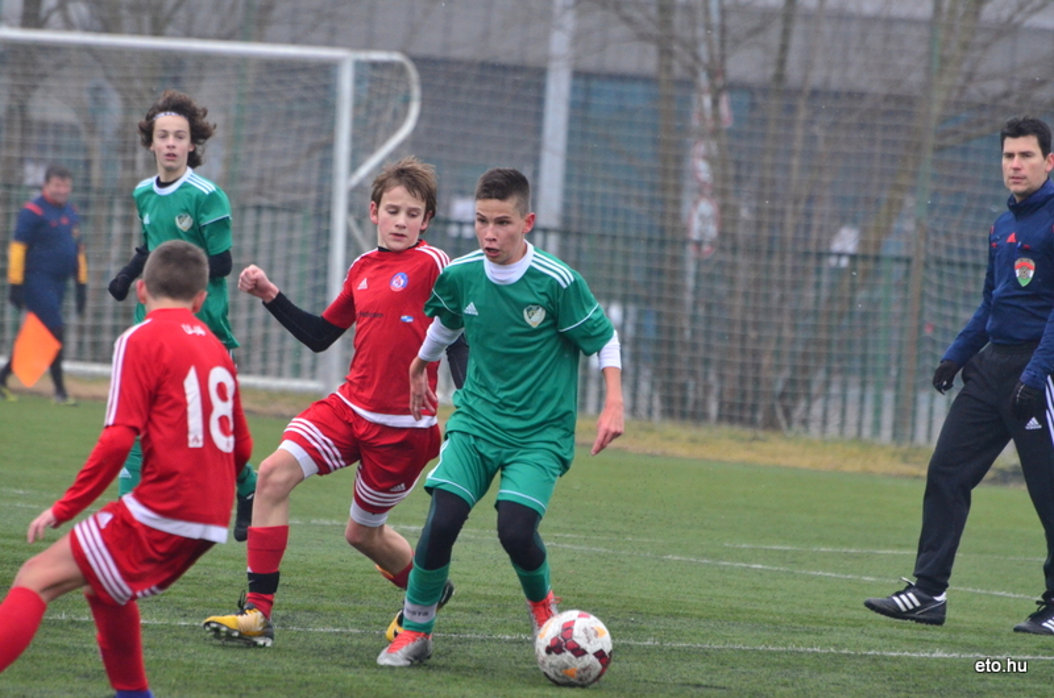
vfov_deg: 3.4
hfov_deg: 5.1
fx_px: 11834
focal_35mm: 405
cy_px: 349
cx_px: 527
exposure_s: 1/640
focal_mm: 270
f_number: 6.3
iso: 1600
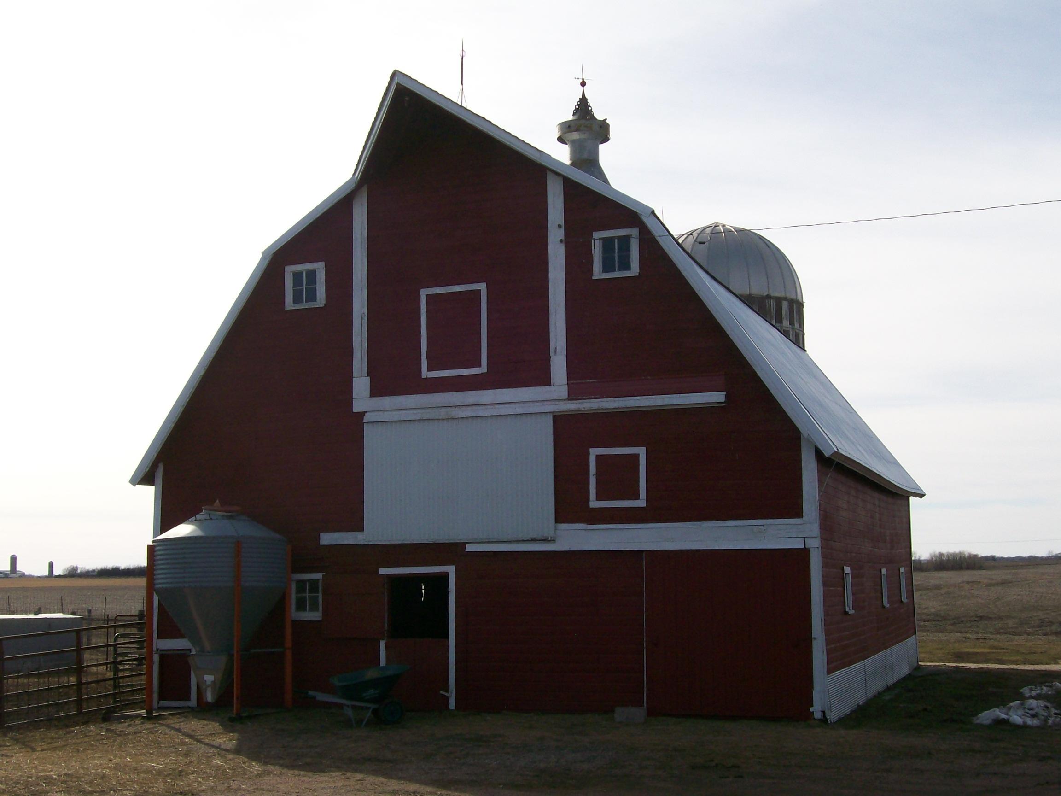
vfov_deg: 32.2
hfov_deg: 42.1
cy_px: 398
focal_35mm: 45
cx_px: 530
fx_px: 1379
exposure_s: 1/576
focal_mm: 7.6
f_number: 5.4
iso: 80
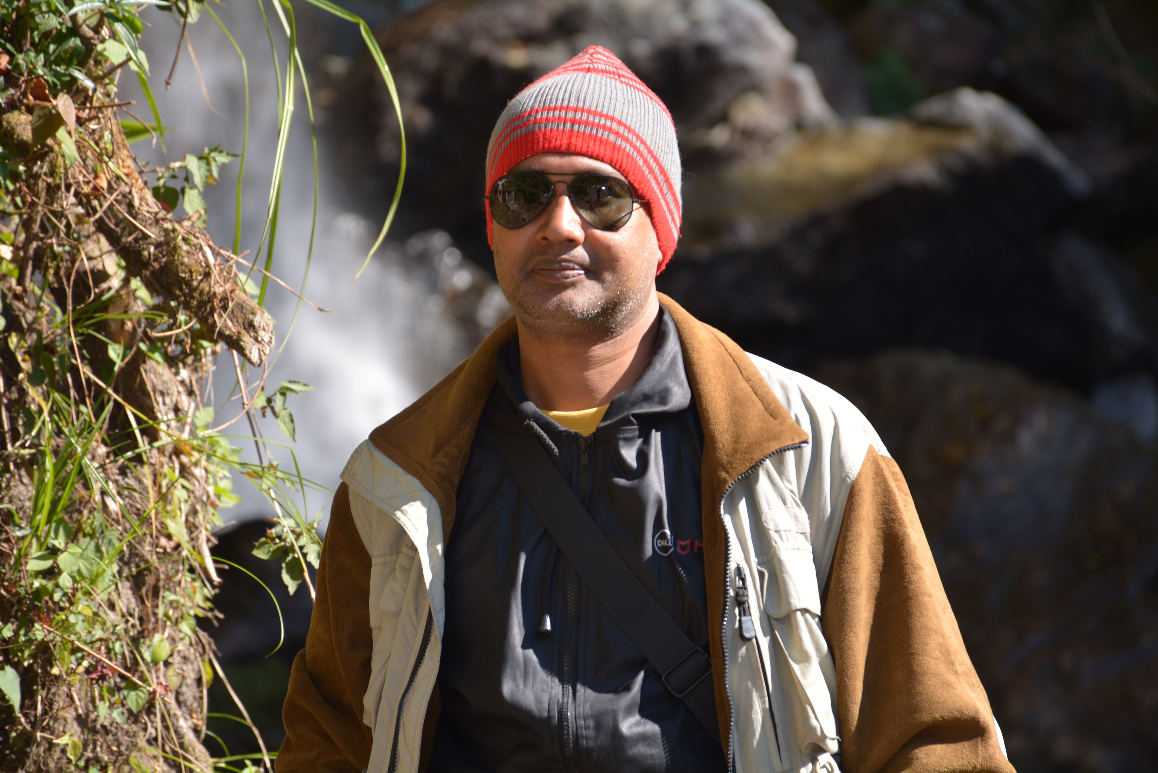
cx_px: 579
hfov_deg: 9.8
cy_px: 386
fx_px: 6756
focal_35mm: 210
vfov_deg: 6.5
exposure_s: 1/200
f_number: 5.6
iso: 125
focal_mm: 140
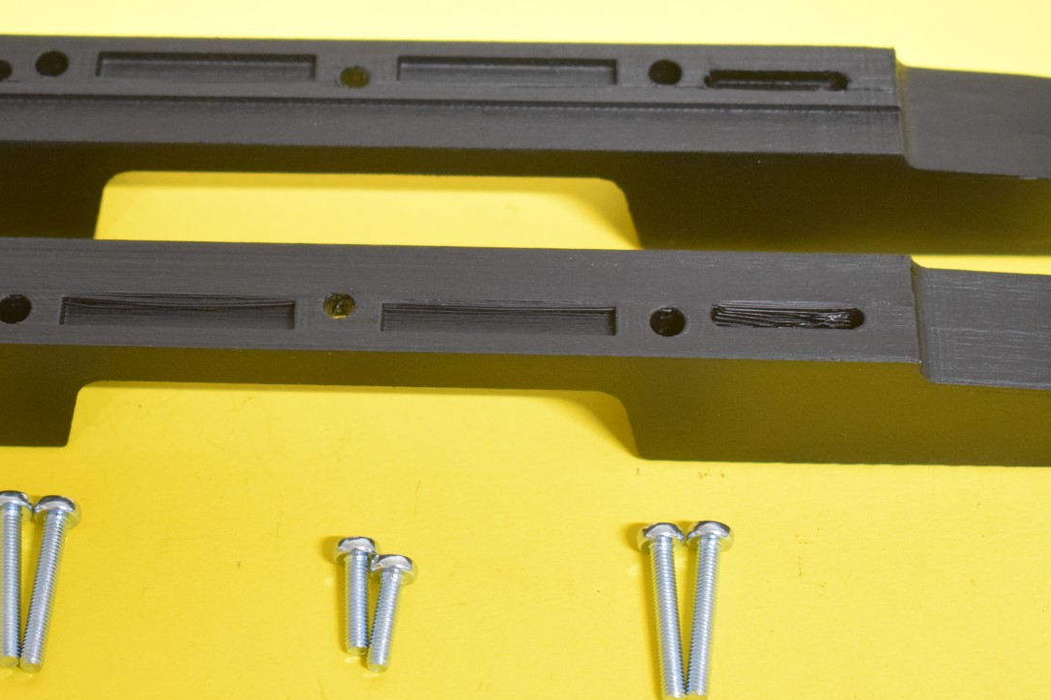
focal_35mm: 94
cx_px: 444
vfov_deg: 14.5
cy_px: 273
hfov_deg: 21.7
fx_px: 2744
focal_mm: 46
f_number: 5.3
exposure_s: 1/60
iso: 3200
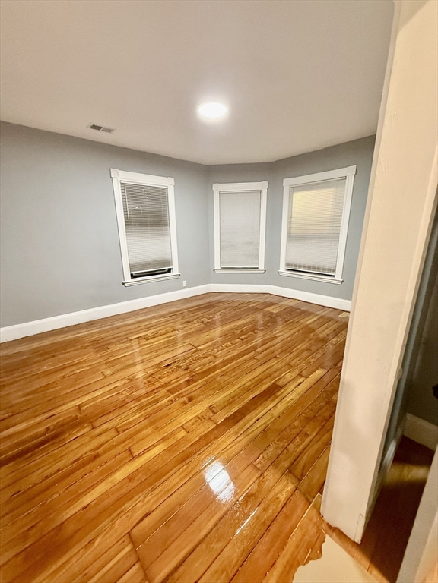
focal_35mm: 14
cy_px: 292
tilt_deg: -15.3
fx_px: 236
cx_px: 219
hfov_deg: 85.7
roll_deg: +1.5
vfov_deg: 102.1
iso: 500
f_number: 2.2
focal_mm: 2.22
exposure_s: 1/60
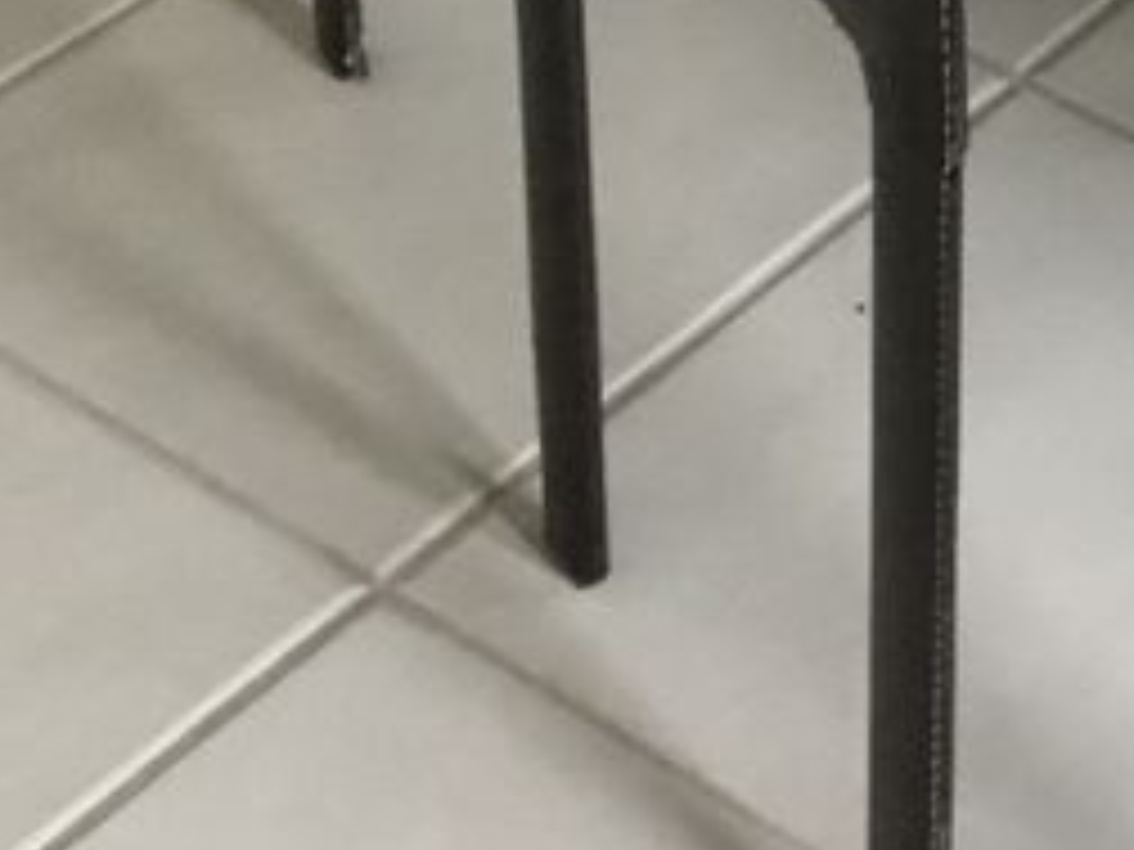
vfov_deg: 11.7
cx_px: 1602
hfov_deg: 15.1
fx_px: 4029
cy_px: -324
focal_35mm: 123
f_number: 2.4
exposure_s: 1/25
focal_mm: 3.3
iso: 200
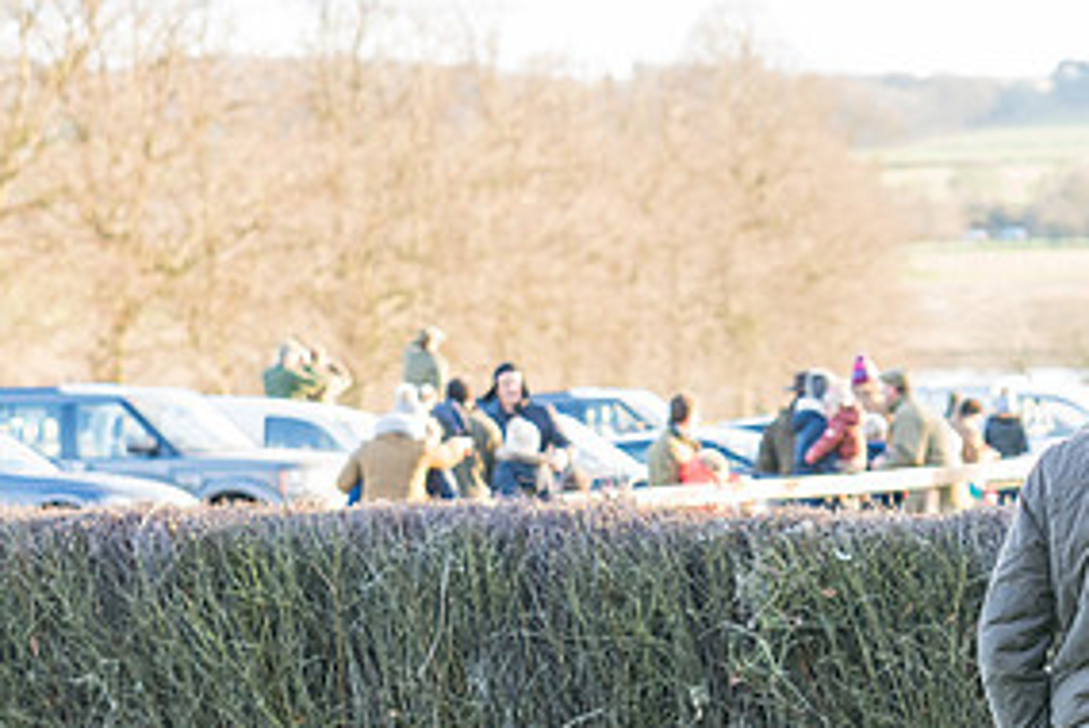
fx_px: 7994
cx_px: 971
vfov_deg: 5.2
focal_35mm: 264
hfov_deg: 7.8
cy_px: 689
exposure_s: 1/200
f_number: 4
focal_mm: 85
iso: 800
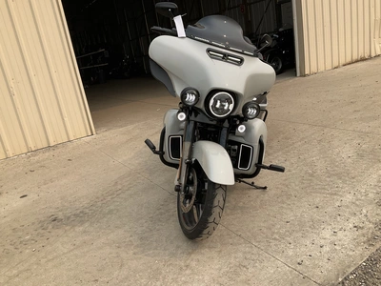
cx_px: 190
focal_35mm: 29
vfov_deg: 48.2
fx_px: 319
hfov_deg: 61.7
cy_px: 143
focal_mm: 3
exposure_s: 1/1144
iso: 25
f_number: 1.8
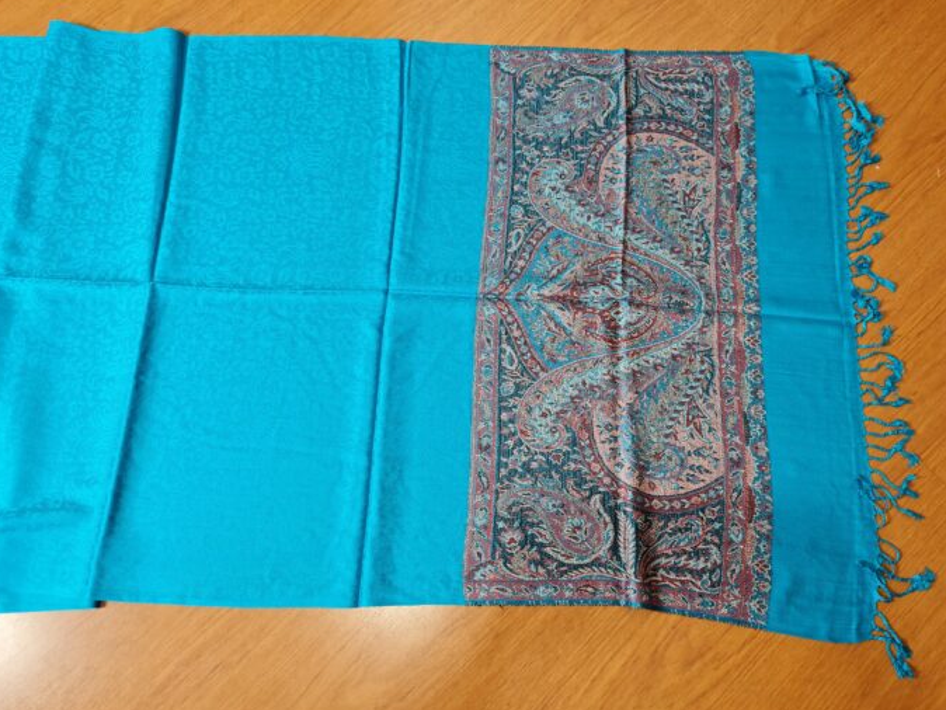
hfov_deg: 65.3
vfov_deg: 51.4
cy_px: 346
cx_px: 473
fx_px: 738
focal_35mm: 27
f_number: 1.8
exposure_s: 1/40
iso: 320
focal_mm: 5.4
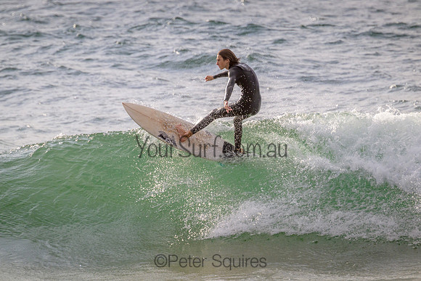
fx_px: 9707
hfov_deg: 2.5
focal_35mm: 830
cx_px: 218
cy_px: 135
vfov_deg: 1.7
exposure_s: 1/2000
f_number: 11
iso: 720
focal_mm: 800
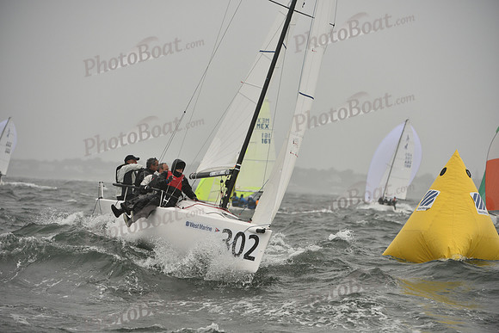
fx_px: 3466
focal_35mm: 250
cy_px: 166
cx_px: 250
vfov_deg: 5.5
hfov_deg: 8.2
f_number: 5.6
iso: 400
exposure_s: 1/1000
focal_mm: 250
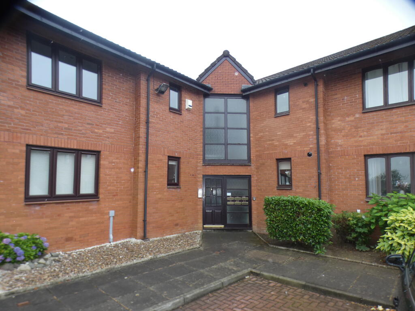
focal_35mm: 20
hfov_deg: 81.7
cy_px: 156
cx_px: 208
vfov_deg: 66.0
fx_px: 240
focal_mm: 3.6
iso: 80
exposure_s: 1/100
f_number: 2.8
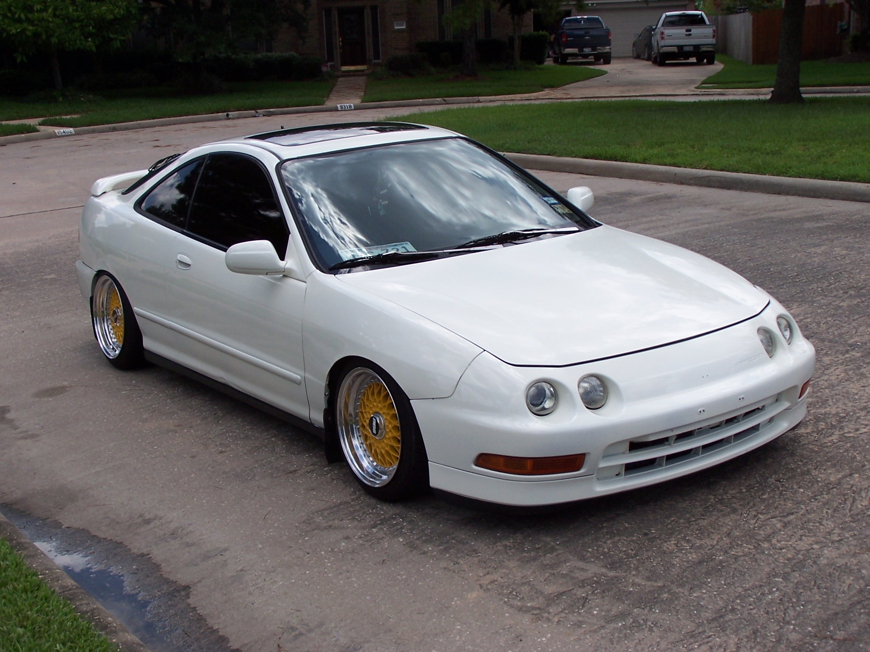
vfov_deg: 26.1
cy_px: 326
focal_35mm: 56
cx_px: 435
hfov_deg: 34.3
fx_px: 1407
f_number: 4.5
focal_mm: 9.3
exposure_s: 1/750
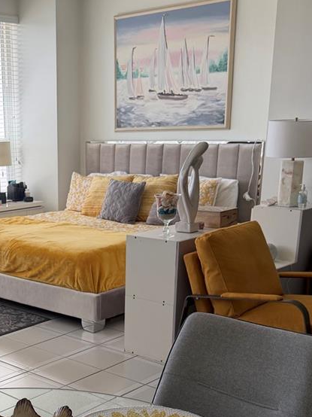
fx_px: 625
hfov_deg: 27.4
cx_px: 55
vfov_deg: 35.7
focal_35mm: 52
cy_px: 330
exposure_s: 1/654
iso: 100
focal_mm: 6.76
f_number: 1.78
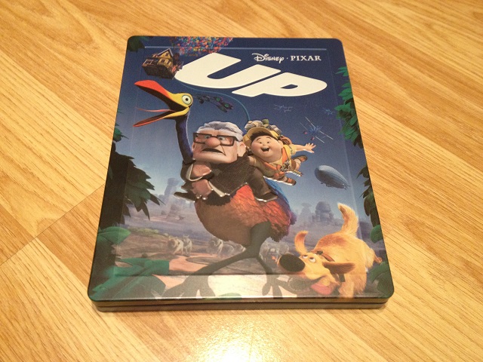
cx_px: 242
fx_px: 488
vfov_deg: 40.7
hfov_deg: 52.6
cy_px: 181
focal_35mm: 35
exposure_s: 1/20
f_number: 2.4
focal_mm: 4.28
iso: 250
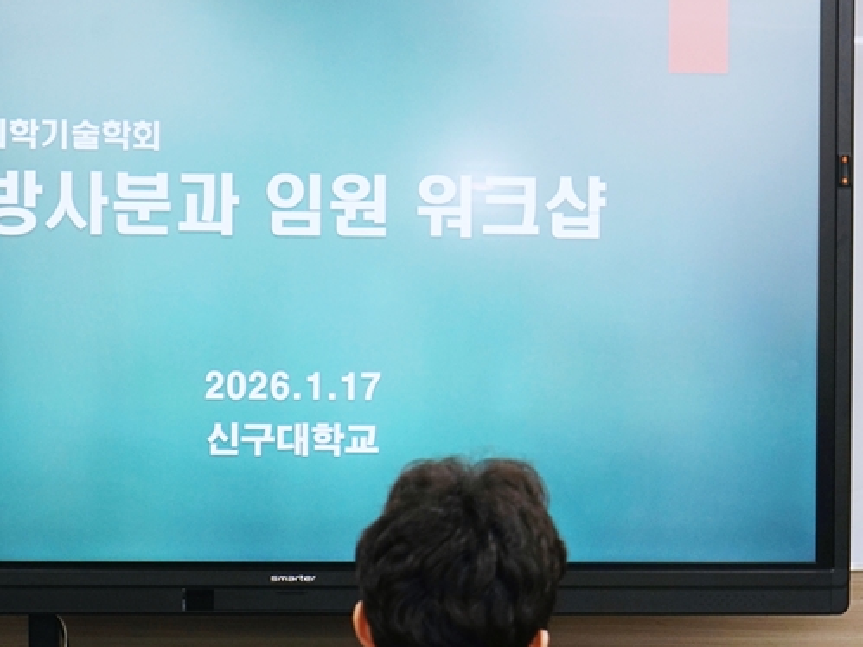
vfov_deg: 11.0
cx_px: 789
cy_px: 266
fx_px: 3365
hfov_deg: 14.5
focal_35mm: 135
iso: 320
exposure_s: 1/100
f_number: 5.6
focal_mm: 70
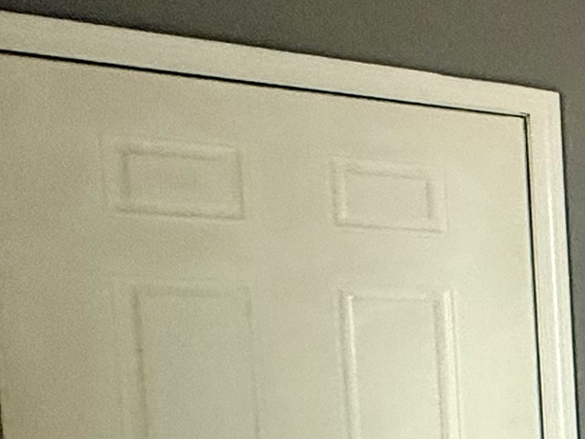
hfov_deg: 16.3
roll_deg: +1.5
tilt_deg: -2.4
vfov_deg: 20.3
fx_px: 1183
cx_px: 1320
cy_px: 449
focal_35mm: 70
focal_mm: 2.22
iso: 500
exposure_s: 1/60
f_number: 2.2
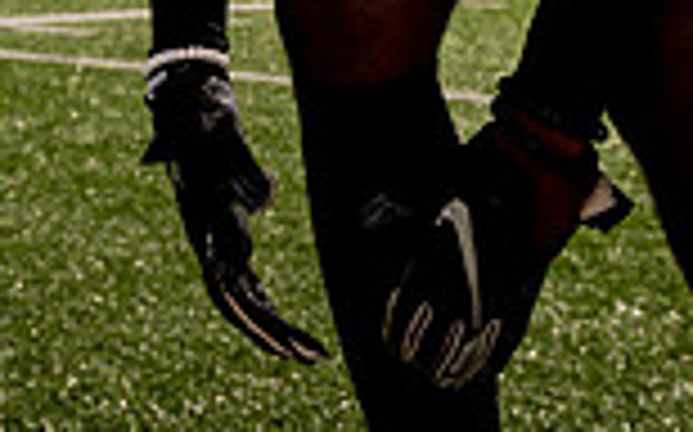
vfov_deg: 10.4
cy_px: -495
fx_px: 2133
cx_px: 356
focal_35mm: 113
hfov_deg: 18.5
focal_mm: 38
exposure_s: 1/250
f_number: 8
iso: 100
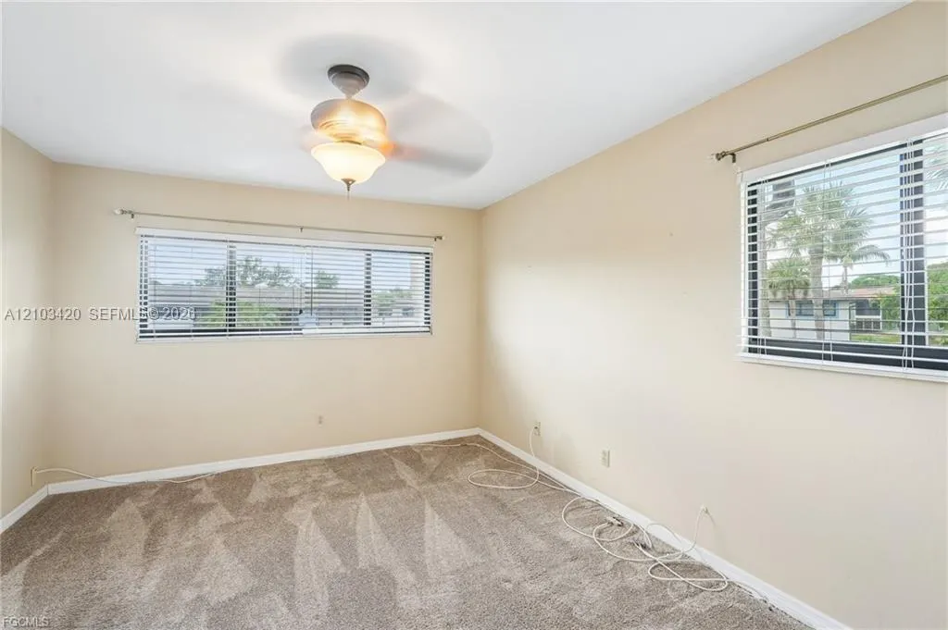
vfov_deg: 72.0
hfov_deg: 95.0
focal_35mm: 16
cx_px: 474
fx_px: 434
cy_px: 315
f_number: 8
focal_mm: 16.5
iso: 400
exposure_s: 1/30
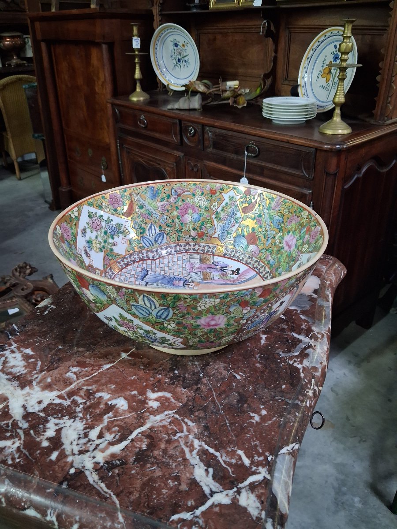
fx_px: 413
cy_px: 264
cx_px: 198
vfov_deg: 65.3
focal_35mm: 27
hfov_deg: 51.4
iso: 500
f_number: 1.8
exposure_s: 1/25
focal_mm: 4
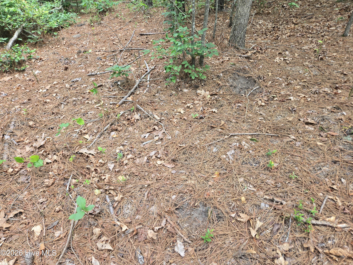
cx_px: 176
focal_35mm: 23
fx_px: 235
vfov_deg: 58.9
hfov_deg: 73.9
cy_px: 132
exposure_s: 1/180
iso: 80
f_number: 1.8
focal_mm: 5.4
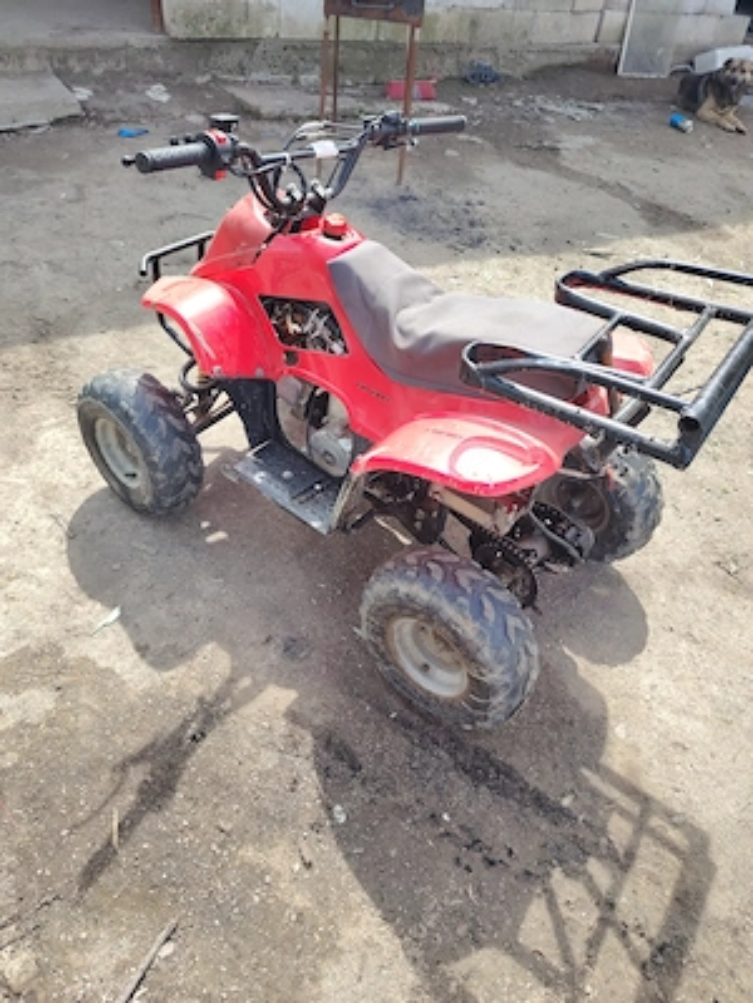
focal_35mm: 24
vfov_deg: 71.6
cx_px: 376
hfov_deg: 56.8
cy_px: 502
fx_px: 696
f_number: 1.75
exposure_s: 1/208
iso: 100
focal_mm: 5.25
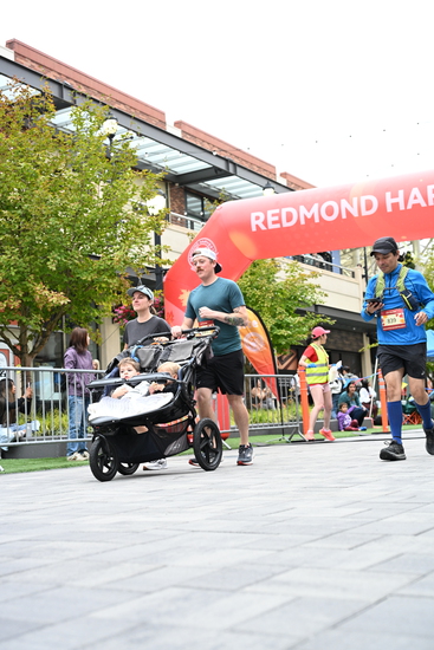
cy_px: 325
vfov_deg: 41.1
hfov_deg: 28.1
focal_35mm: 48
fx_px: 867
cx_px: 217
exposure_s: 1/640
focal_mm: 48
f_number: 4
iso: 2000
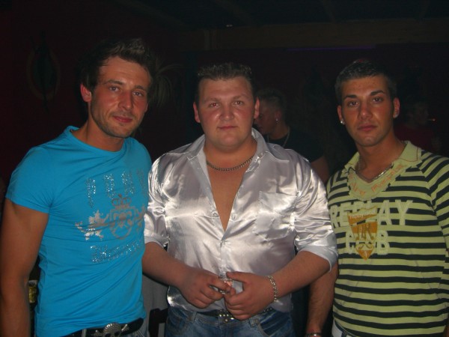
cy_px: 168
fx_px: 493
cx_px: 224
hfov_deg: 49.0
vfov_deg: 37.7
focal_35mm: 38
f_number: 2.8
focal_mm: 7.9
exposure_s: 1/60
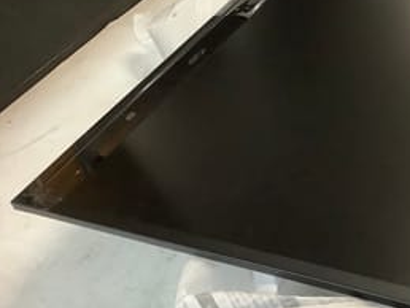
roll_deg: +14.9
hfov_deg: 30.2
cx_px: 396
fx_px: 711
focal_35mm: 60
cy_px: 98
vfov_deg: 24.3
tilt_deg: -35.4
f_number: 2.4
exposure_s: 1/33
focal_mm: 3.3
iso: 400
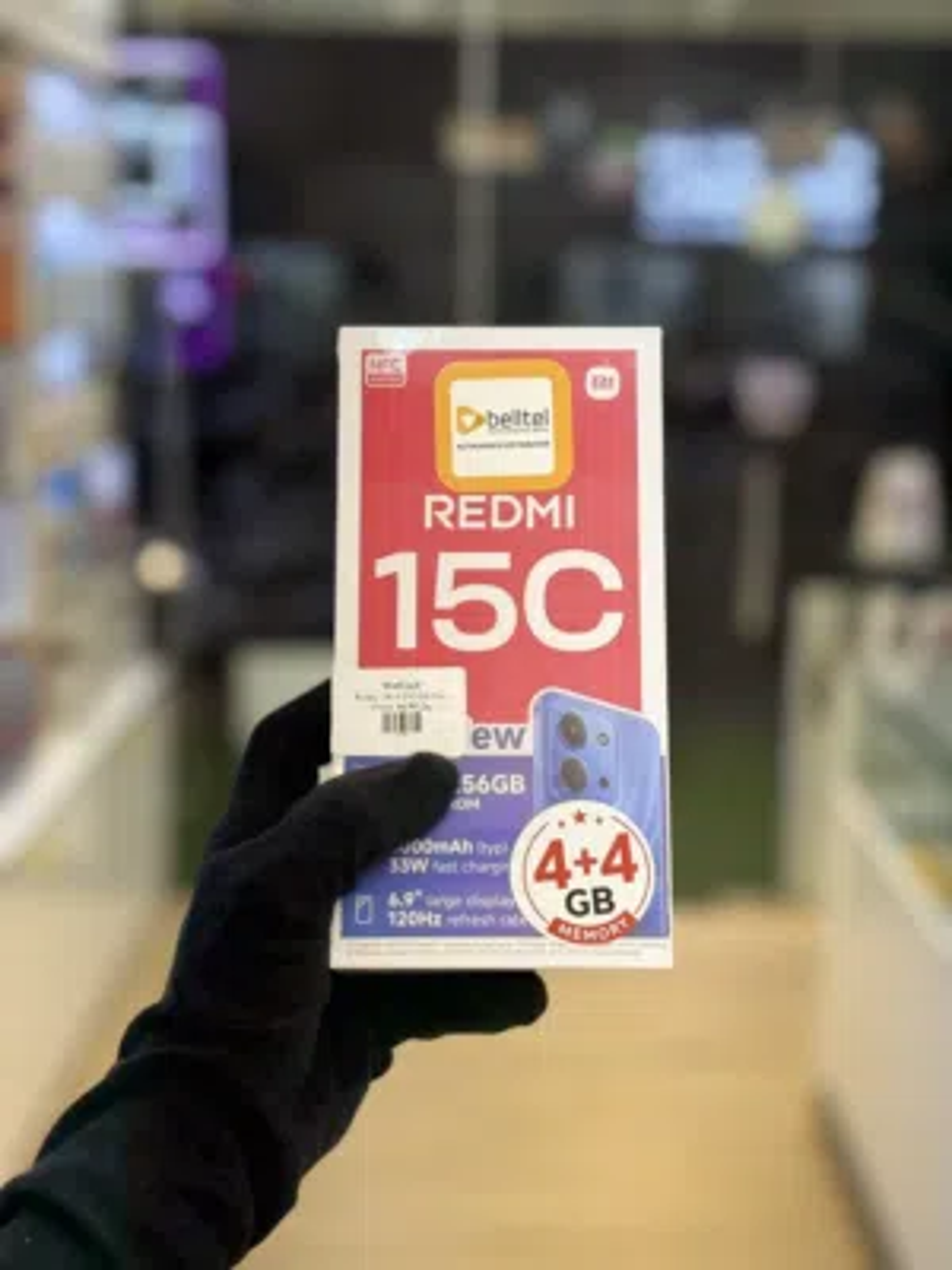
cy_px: 635
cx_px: 476
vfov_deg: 36.8
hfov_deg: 28.0
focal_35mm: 52
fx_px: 1907
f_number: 1.6
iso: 50
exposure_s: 1/286
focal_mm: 5.96
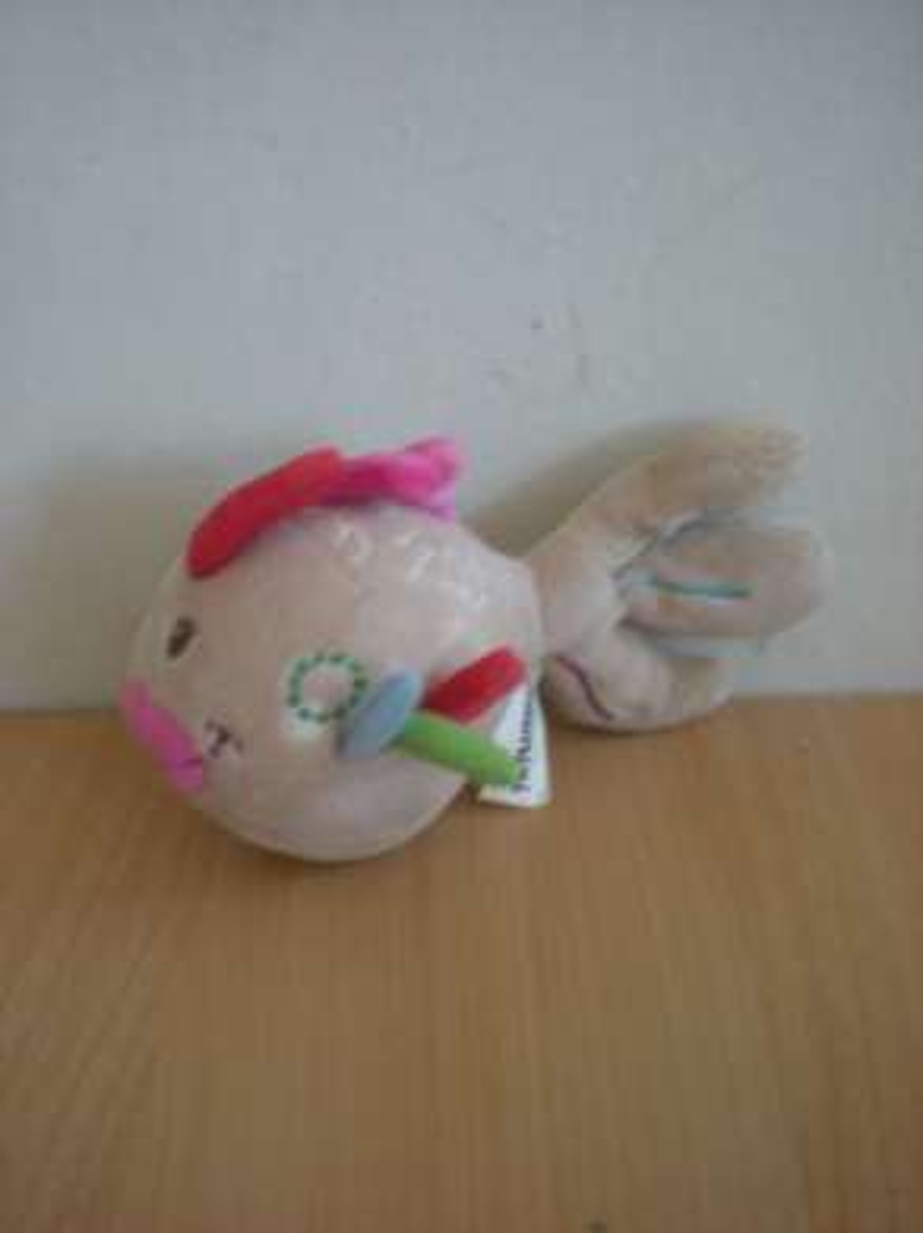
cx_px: 462
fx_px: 1352
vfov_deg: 49.0
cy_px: 616
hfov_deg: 37.7
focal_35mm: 38
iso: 200
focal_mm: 6.3
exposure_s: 1/16.7
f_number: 3.1
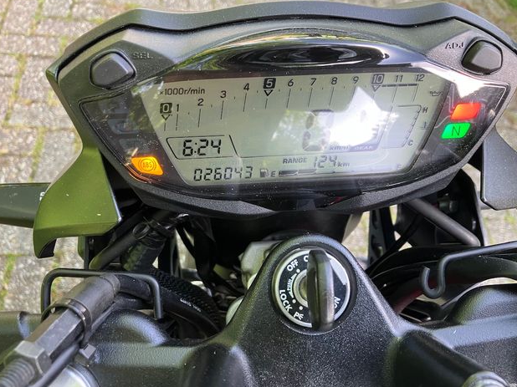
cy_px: 190
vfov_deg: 48.2
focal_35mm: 29
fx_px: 433
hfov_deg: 61.7
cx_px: 263
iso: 80
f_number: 1.8
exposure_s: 1/75
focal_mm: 3.99
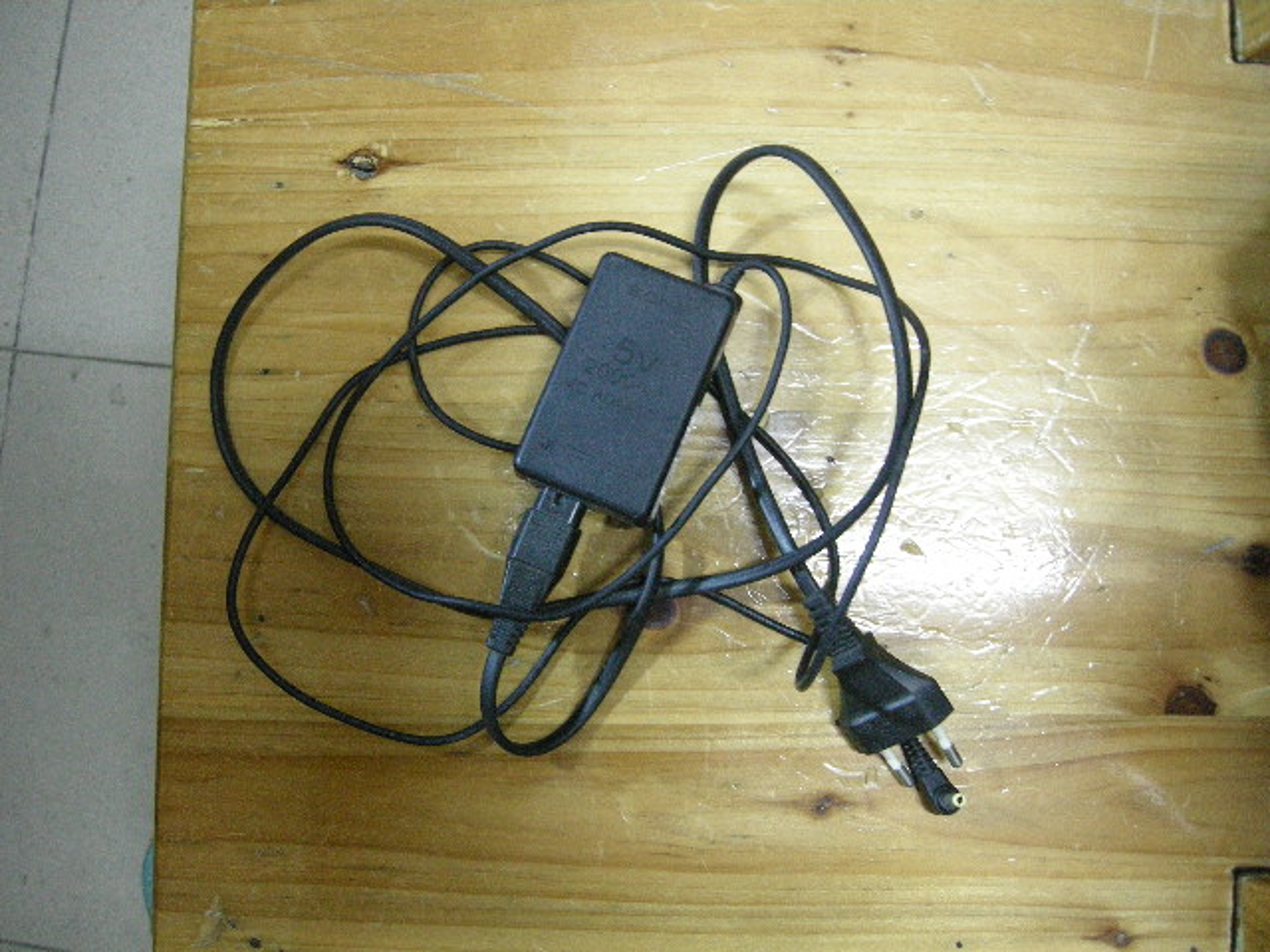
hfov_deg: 51.4
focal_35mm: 36
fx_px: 1321
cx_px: 635
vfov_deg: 39.7
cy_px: 476
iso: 542
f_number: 2.7
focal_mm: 7.5
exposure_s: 1/8
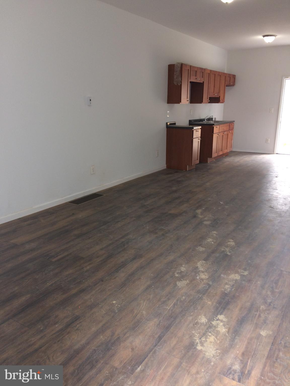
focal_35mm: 29
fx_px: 324
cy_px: 193
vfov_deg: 61.7
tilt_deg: -16.3
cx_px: 145
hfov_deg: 48.2
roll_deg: +1.1
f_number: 2.2
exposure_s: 1/30
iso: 40
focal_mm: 4.15
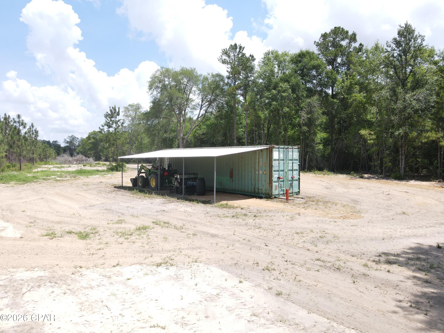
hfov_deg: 71.6
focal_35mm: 24
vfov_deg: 56.8
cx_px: 222
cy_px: 166
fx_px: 308
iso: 100
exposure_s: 1/400
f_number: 2.8
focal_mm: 4.5
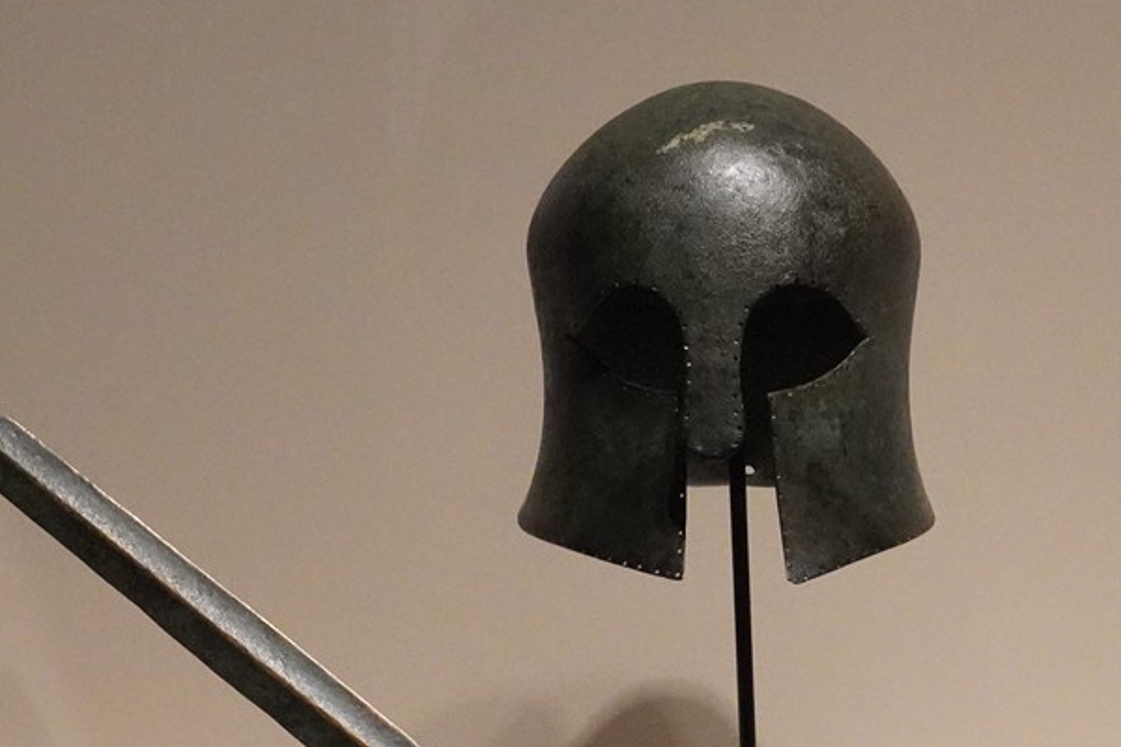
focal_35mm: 110
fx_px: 3425
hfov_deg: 18.5
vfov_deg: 12.5
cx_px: 783
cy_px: 387
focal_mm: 33
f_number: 14
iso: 10000
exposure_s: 1/80
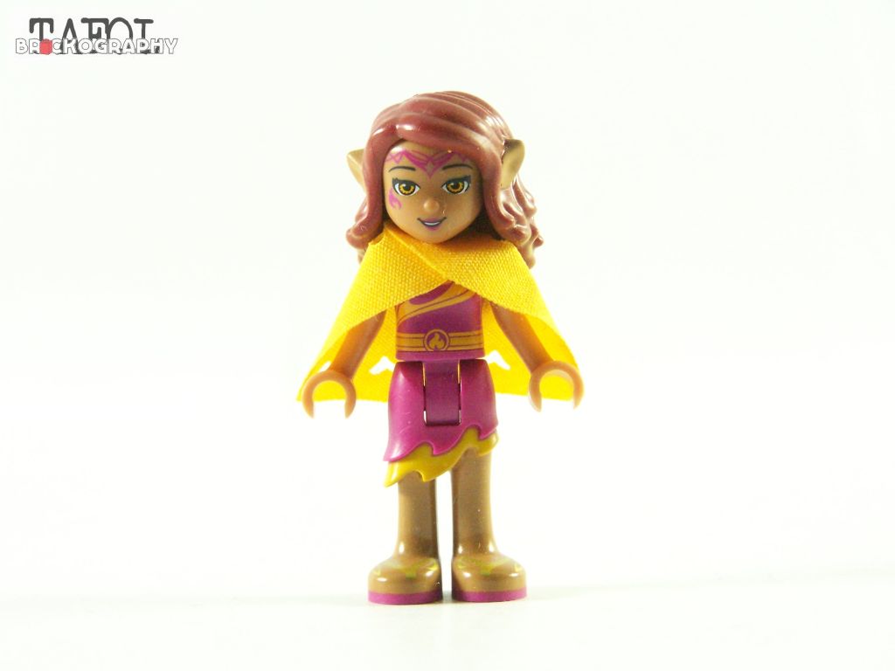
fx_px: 2715
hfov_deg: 18.7
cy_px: 336
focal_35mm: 105
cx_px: 448
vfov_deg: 14.1
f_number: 3.6
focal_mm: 17.5
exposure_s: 1/60
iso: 400
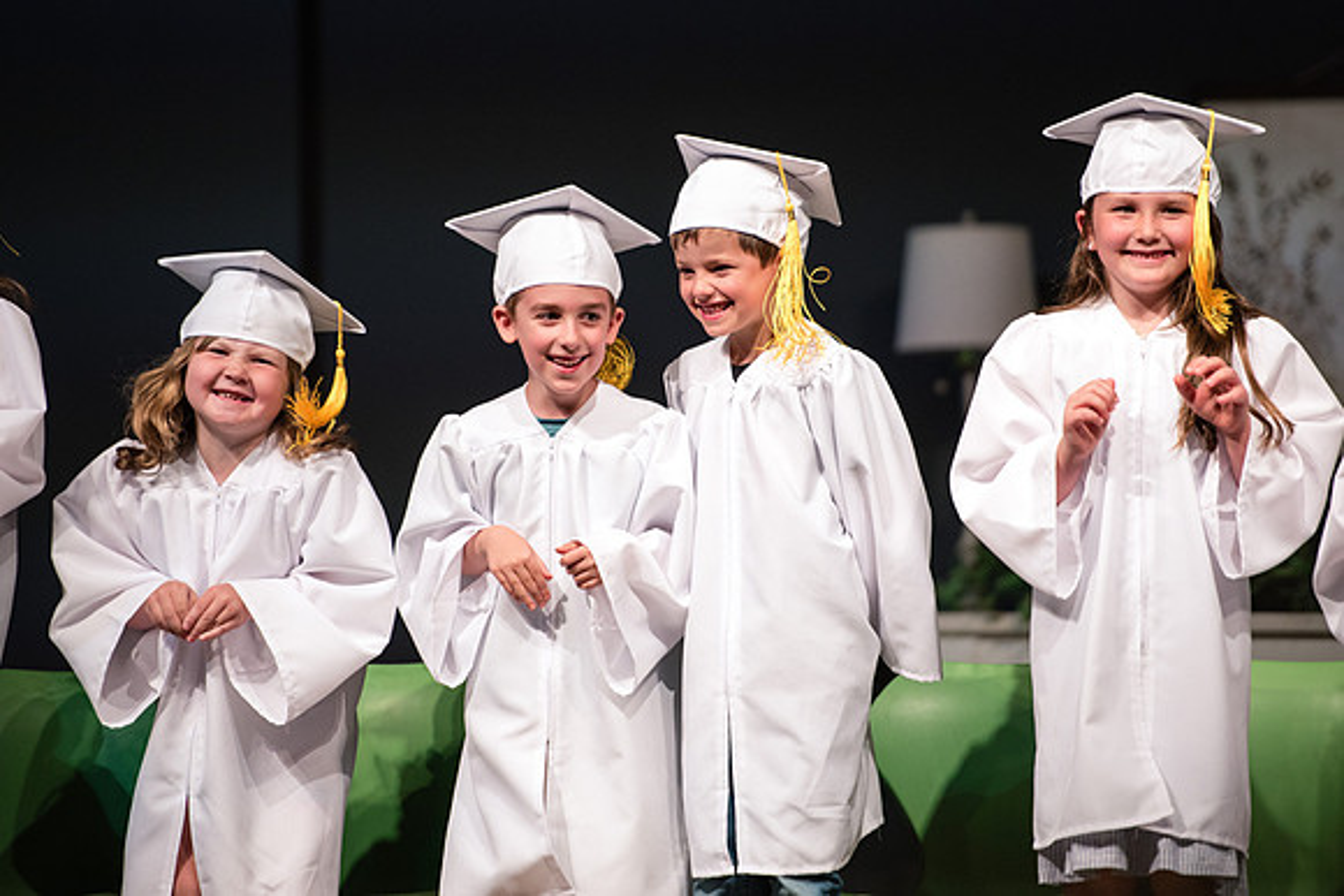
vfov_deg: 5.8
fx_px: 8925
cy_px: 407
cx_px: 684
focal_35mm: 239
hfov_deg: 8.6
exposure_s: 1/800
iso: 500
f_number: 2.8
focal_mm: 200
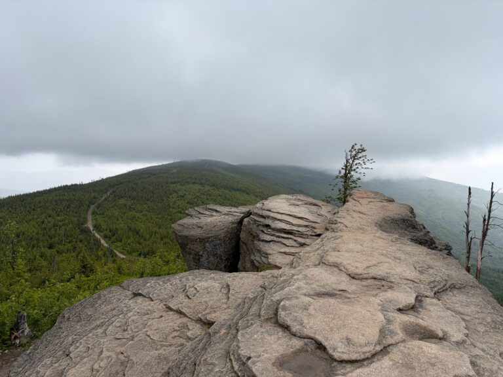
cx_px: 252
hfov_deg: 67.3
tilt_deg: -3.2
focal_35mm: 26
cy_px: 188
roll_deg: -0.6
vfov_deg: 53.1
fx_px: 378
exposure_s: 1/716
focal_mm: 5.96
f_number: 1.6
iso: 50
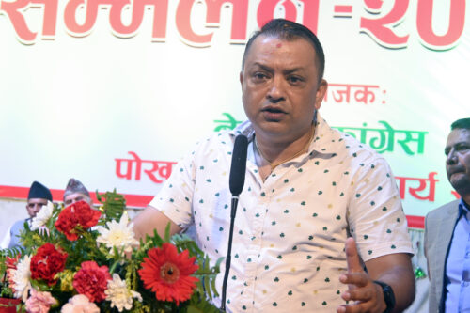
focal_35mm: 75
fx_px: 979
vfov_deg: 18.2
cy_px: 156
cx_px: 235
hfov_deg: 27.0
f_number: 6.3
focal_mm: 50
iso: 3200
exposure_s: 1/100
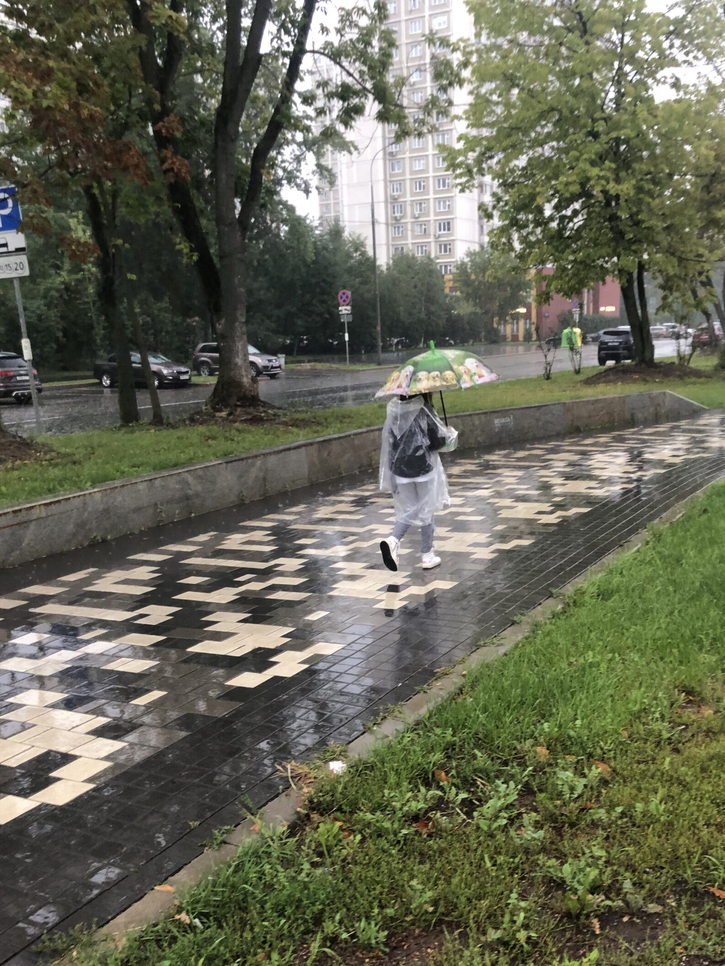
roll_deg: +2.3
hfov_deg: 41.8
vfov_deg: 53.6
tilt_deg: -11.8
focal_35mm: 34
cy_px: 582
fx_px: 949
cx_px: 395
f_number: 1.8
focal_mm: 4
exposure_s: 1/30
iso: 40
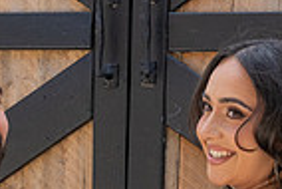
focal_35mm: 301
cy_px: 491
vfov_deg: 4.5
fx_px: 2360
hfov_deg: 6.8
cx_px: 204
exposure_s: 1/160
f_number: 8
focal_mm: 38
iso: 200
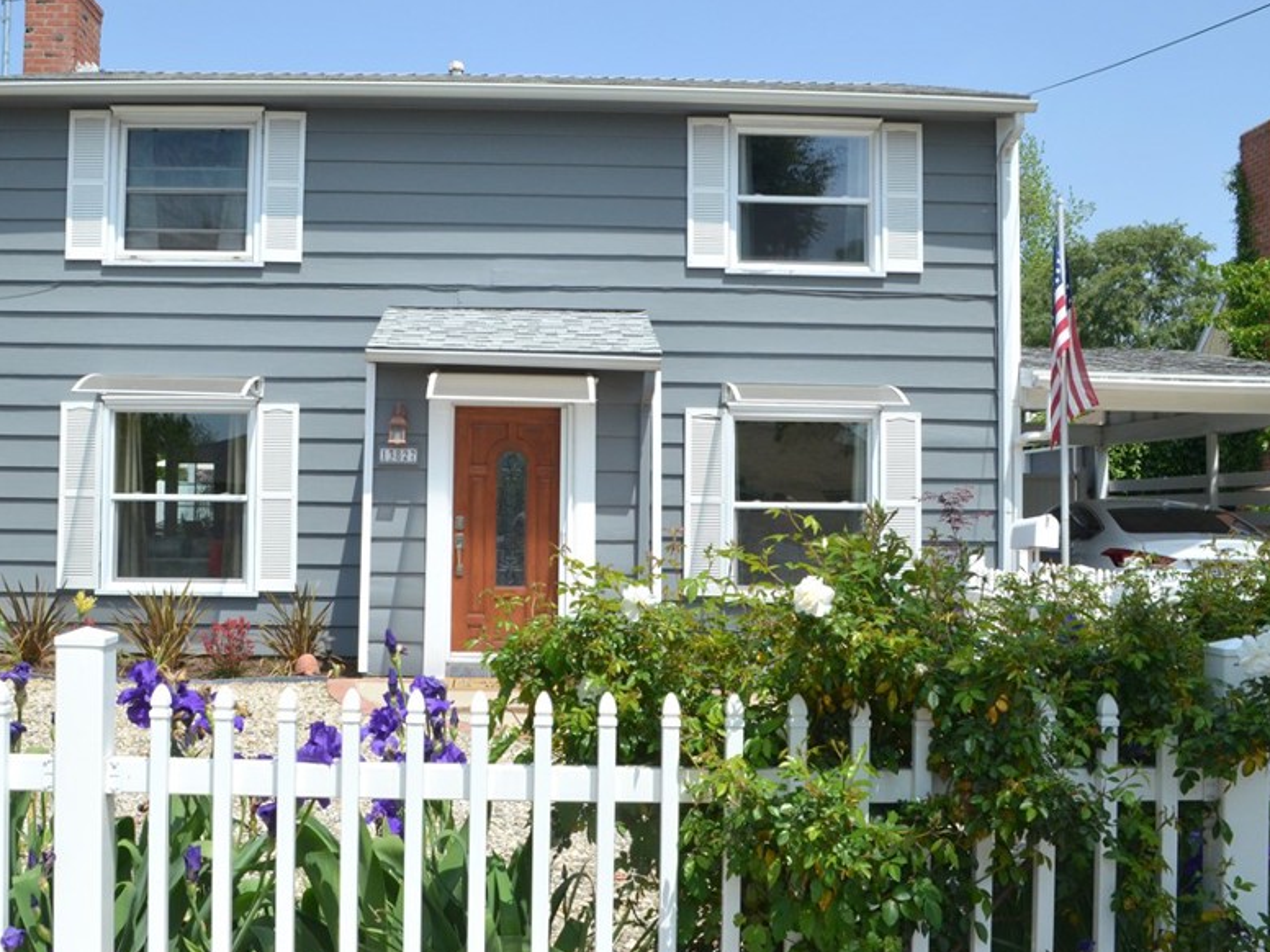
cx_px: 522
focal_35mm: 38
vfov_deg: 37.7
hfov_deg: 48.7
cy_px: 456
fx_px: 1394
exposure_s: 1/800
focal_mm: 20
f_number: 14
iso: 640
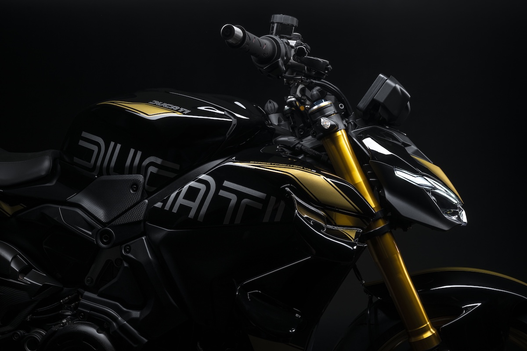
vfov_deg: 32.6
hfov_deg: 47.4
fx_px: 600
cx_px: 264
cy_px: 176
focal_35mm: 41
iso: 100
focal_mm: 41
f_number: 11
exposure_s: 1/80
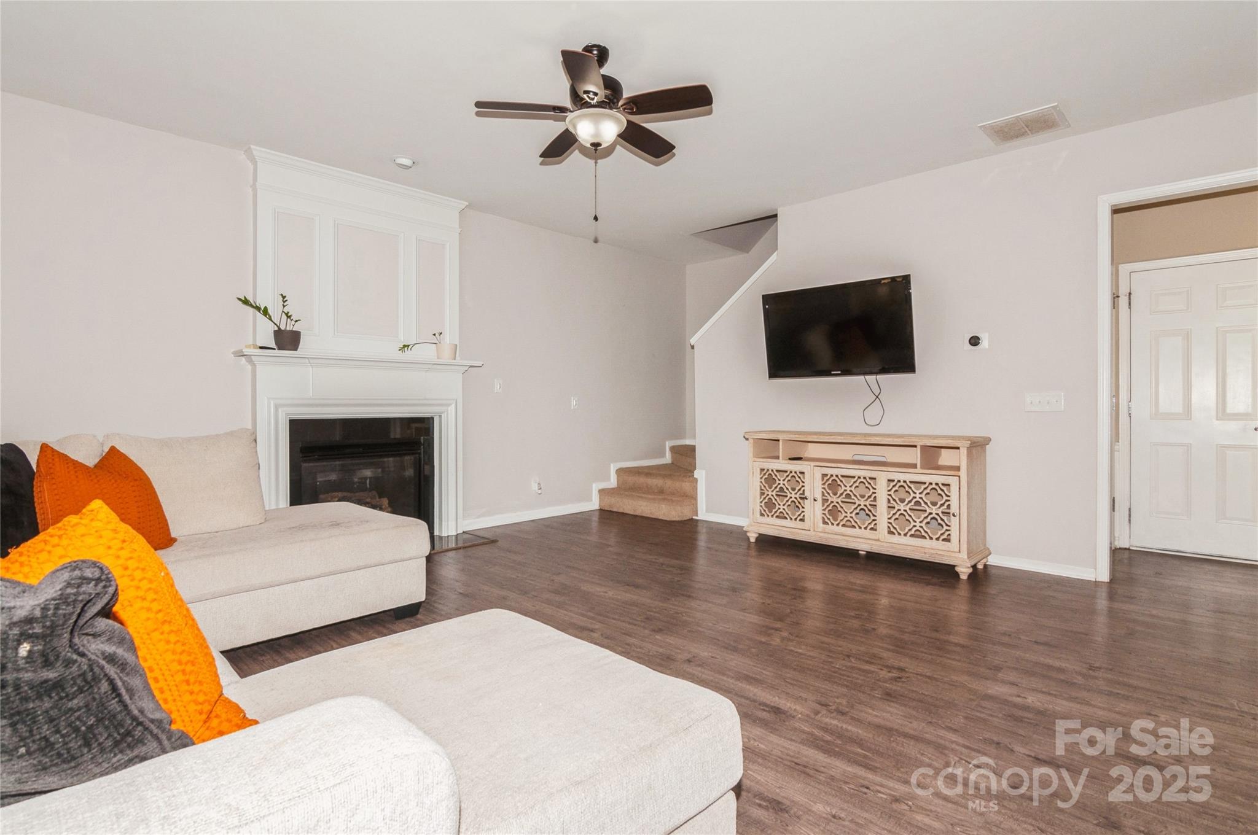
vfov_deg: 71.9
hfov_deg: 95.1
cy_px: 418
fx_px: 576
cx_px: 629
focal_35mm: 16
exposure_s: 1/60
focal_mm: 11
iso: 200
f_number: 8
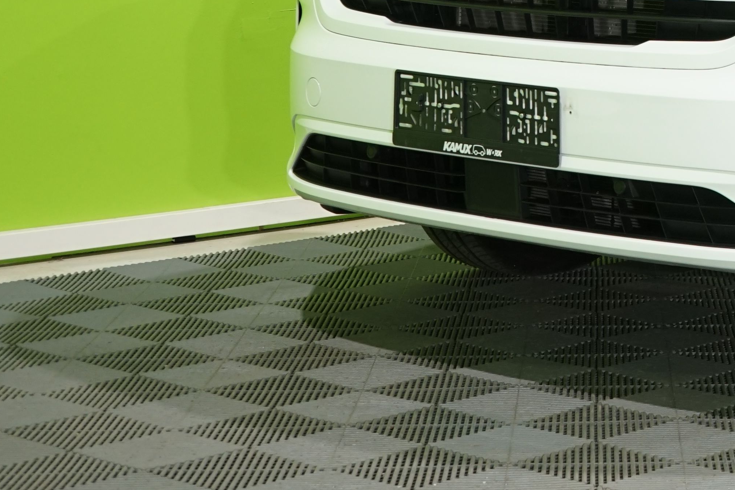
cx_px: 1019
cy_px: -183
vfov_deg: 12.0
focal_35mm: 110
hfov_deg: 17.2
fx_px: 2245
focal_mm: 37
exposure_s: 1/30
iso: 800
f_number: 5.6
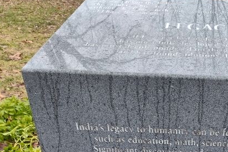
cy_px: 144
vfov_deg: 27.9
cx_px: 203
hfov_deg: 39.8
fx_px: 291
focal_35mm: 46
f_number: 1.8
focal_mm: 5.56
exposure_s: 1/120
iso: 140
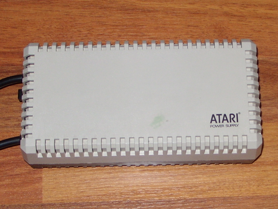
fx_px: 305
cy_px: 104
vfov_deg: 37.7
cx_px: 139
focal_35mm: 38
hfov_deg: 49.0
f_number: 2.8
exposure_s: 1/30
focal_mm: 7.8
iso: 50
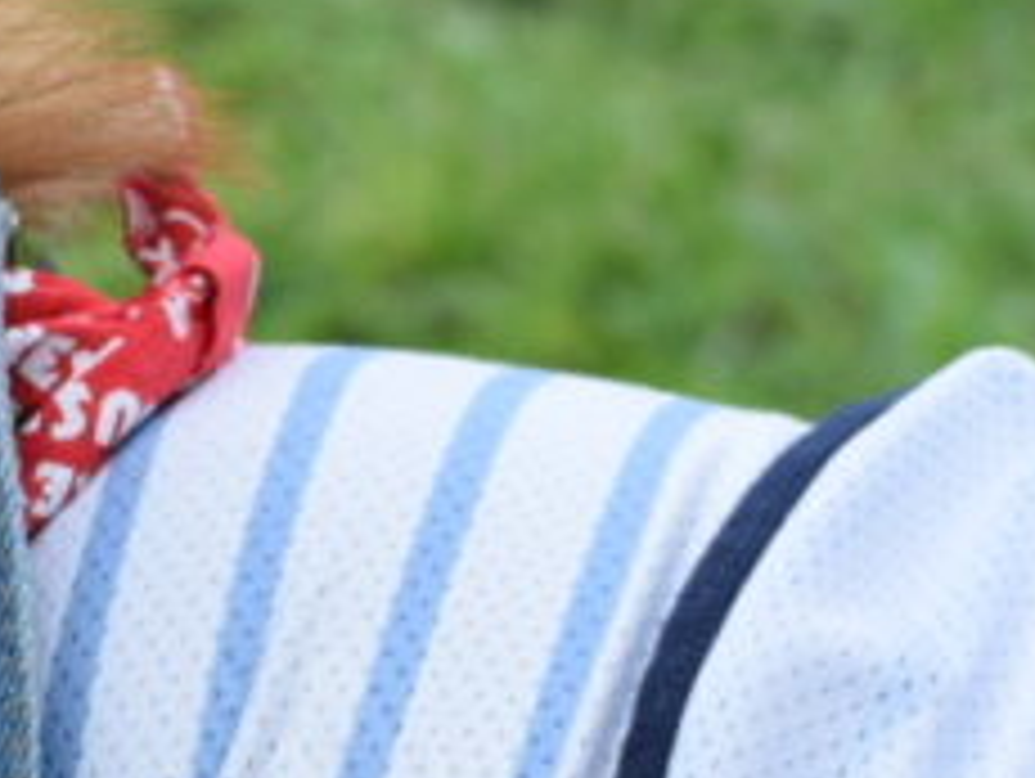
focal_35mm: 449
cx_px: -792
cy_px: 429
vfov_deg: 3.3
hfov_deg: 4.4
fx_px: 13439
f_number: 8
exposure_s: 1/250
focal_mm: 70
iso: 200
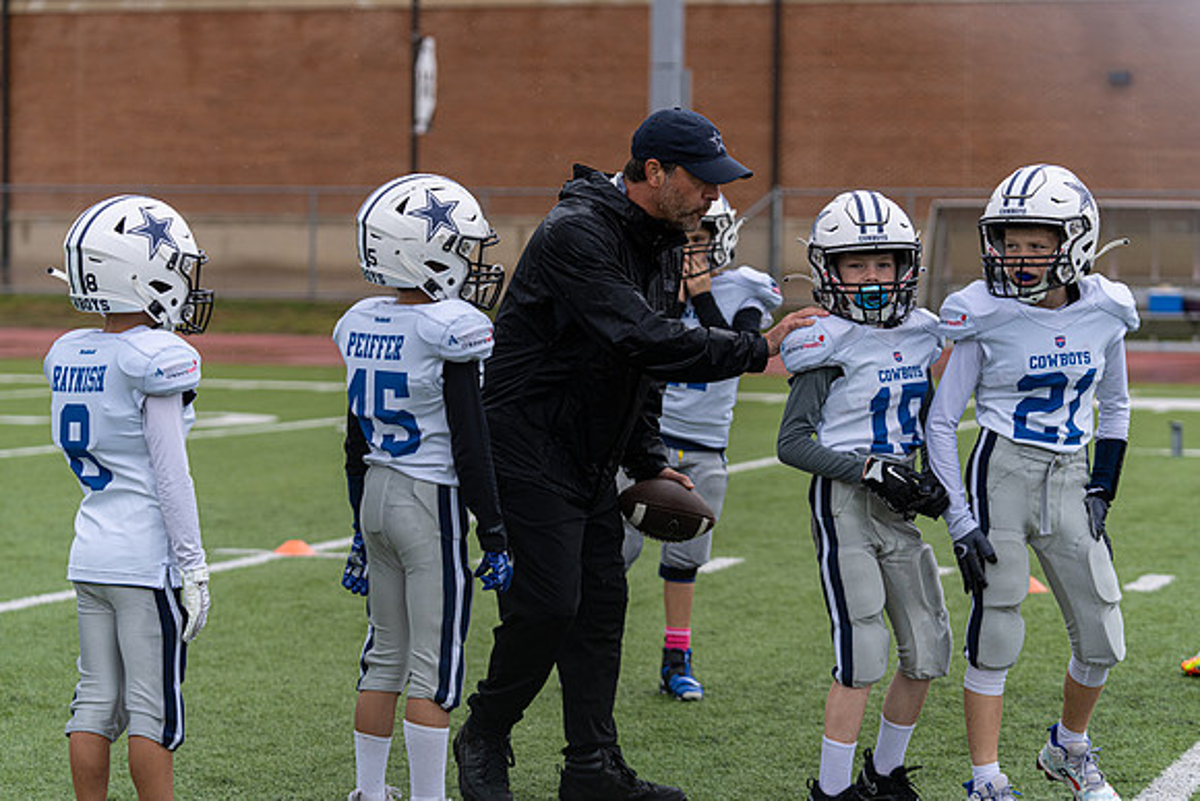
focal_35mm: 99
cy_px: 400
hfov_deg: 20.5
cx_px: 600
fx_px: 3310
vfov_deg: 13.8
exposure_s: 1/1250
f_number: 3.5
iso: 250
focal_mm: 95
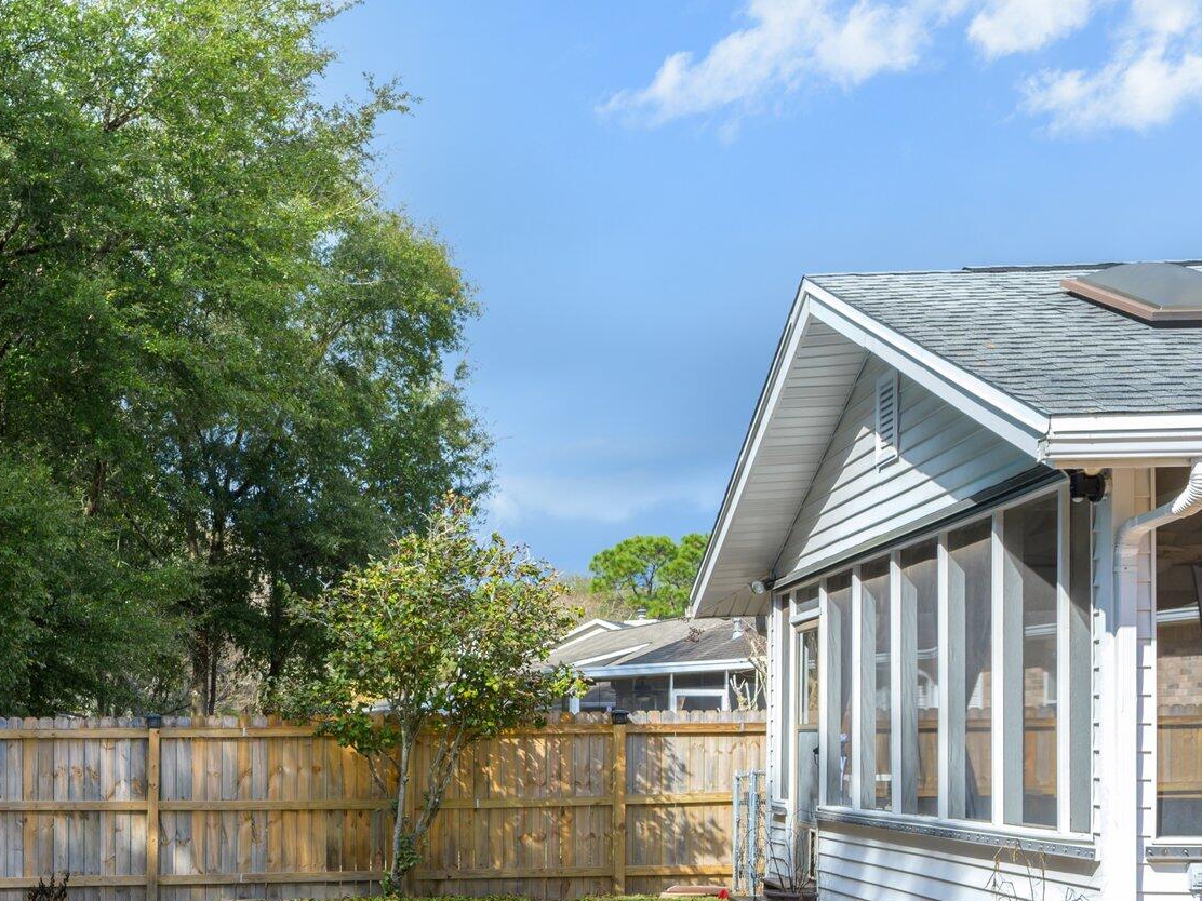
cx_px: 144
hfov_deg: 38.1
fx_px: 1628
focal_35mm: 47
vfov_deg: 30.1
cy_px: 735
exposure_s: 1/200
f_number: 9
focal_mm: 26.5
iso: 160
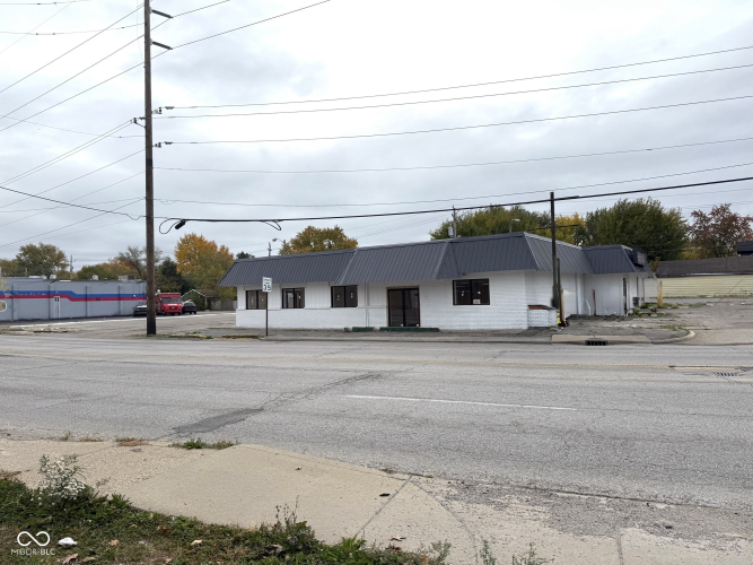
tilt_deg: +1.7
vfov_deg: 56.8
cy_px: 282
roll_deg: +1.7
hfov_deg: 71.6
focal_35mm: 24
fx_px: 522
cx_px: 376
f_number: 1.78
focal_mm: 6.76
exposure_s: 1/6711
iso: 80
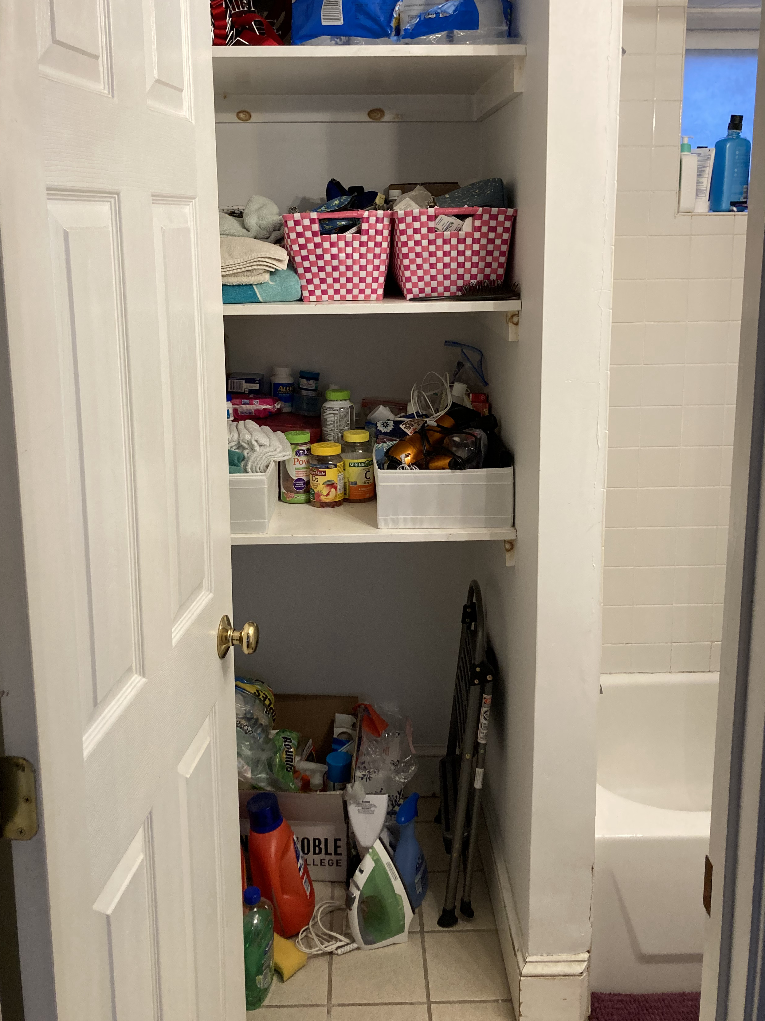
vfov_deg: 53.7
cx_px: 358
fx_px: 1002
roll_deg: +0.3
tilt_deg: -10.1
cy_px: 425
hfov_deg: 41.8
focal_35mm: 34
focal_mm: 3.99
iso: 80
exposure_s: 1/60
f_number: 1.8
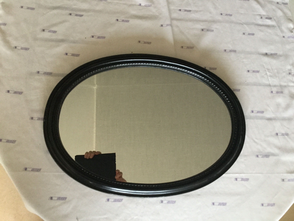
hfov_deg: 58.4
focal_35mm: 31
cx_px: 147
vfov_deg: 45.4
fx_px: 263
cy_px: 110
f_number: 2.4
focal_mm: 3.3
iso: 200
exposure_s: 1/20
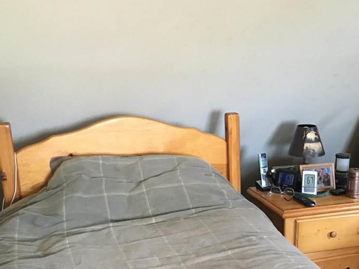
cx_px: 299
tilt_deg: -15.8
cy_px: 201
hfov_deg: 34.2
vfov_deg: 26.7
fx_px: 560
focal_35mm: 54
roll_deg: -1.1
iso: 200
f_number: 2.2
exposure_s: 1/15
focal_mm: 4.15
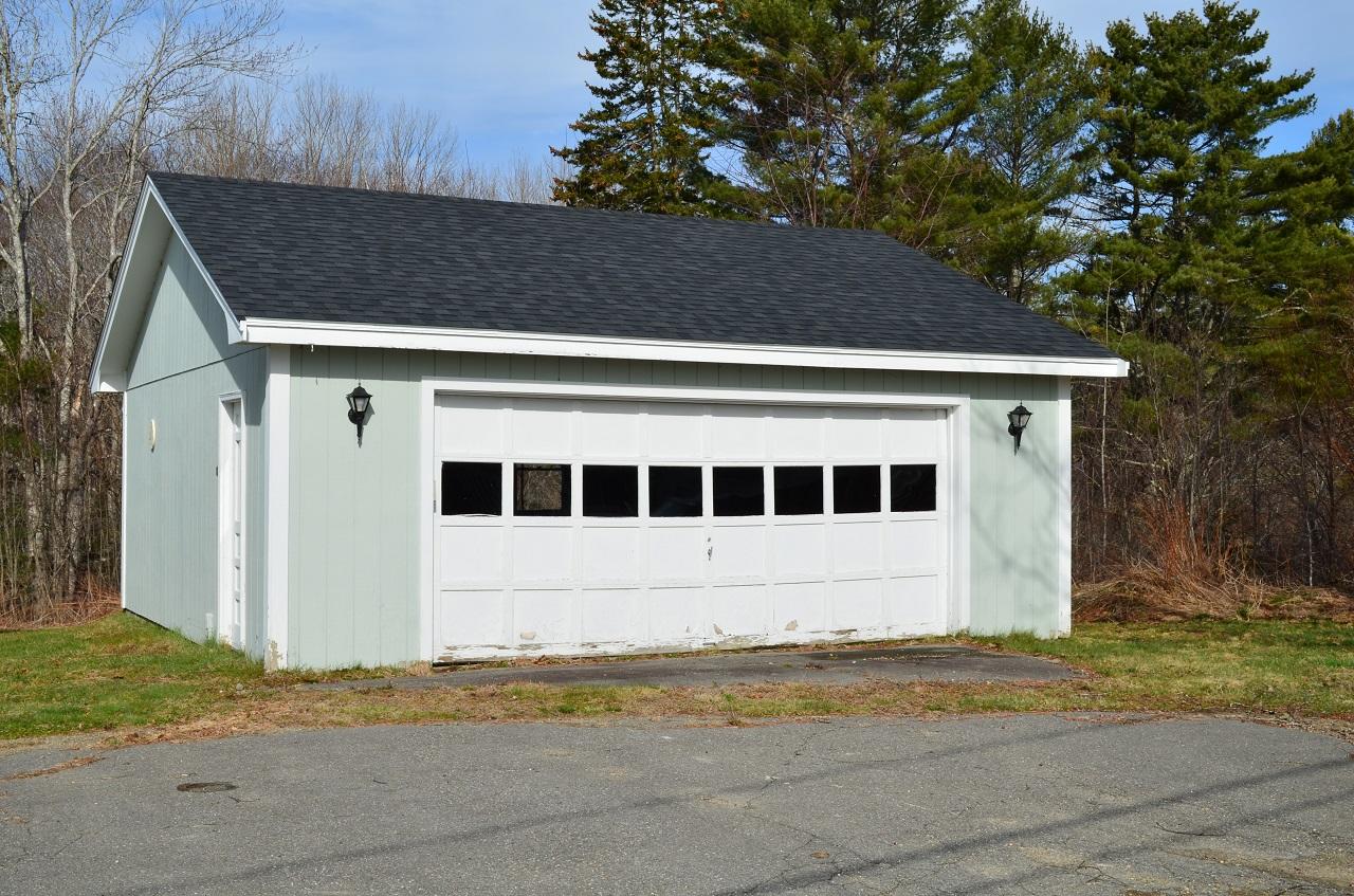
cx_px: 677
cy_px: 448
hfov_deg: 45.1
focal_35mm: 44
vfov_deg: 30.7
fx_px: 1632
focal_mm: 29
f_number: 11
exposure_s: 1/160
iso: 100
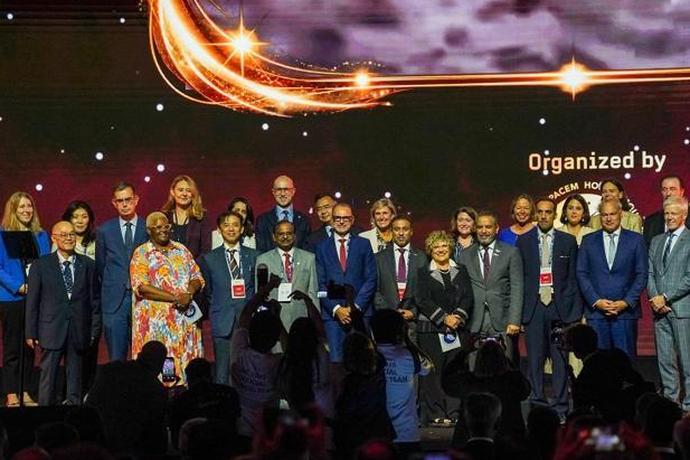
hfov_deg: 9.8
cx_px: 369
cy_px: 240
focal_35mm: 211
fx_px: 4043
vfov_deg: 6.5
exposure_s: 1/200
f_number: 5.6
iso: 5000
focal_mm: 169
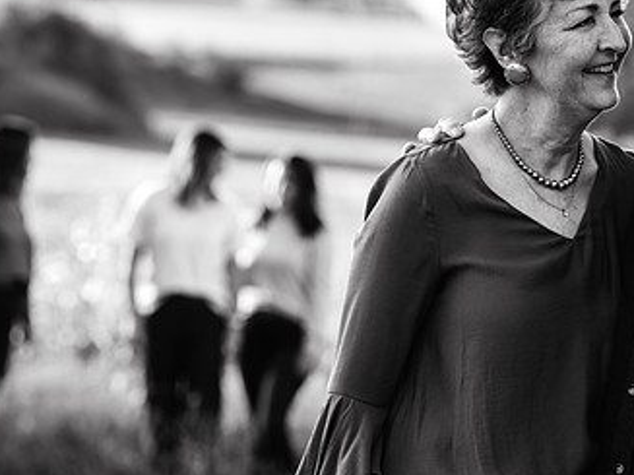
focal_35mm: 234
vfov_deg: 6.3
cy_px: 238
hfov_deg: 8.5
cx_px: 289
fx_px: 4284
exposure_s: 1/160
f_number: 4
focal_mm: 122
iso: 125
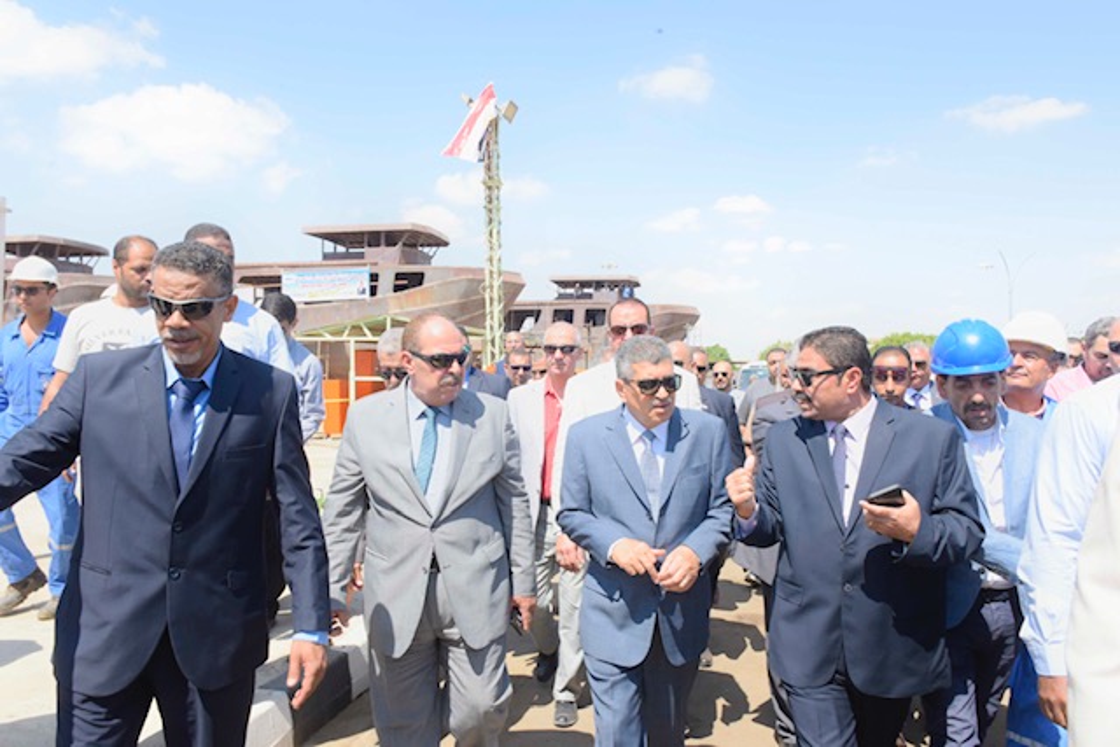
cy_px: 374
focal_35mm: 26
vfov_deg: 49.6
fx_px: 809
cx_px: 560
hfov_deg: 69.4
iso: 800
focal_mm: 26
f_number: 16
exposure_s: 1/250
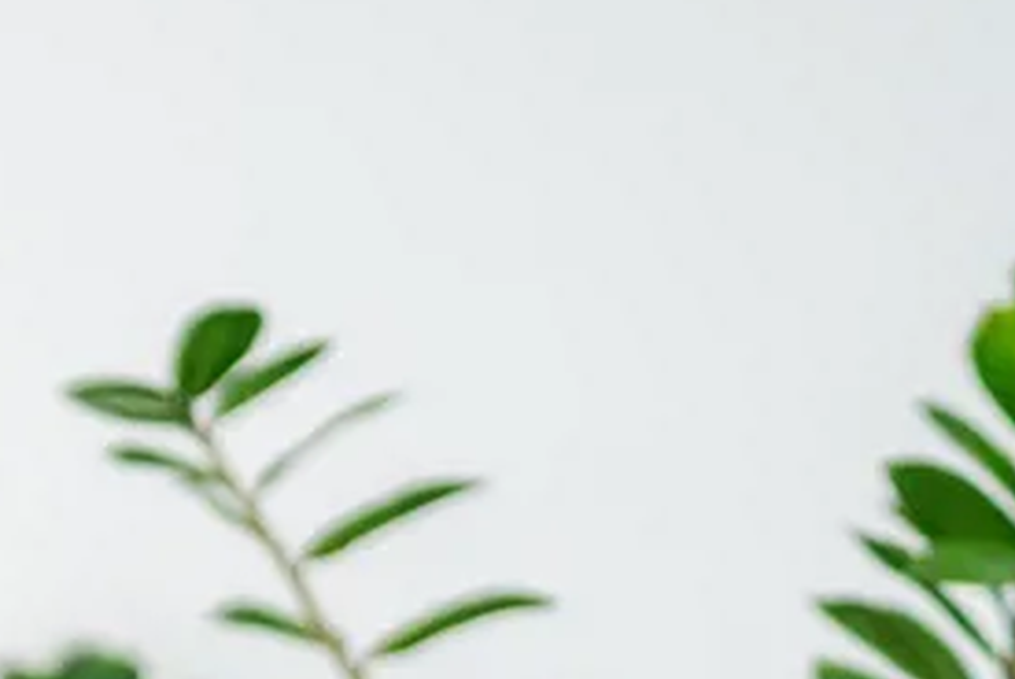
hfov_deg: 7.3
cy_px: 1450
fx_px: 6887
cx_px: -2181
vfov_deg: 5.5
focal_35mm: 244
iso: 800
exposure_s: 1/640
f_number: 1.8
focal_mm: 35
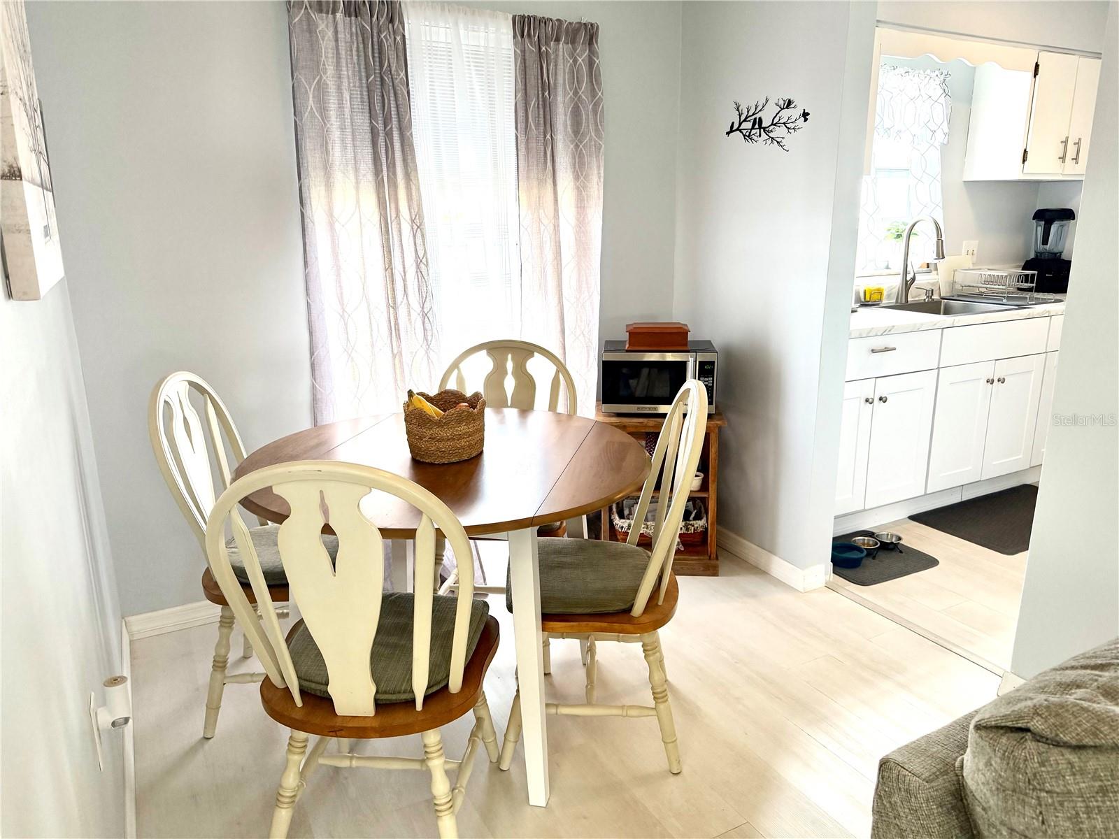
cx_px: 560
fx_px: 776
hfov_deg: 71.6
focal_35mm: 24
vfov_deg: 56.8
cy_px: 420
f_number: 1.78
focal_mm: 6.76
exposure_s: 1/150
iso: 200
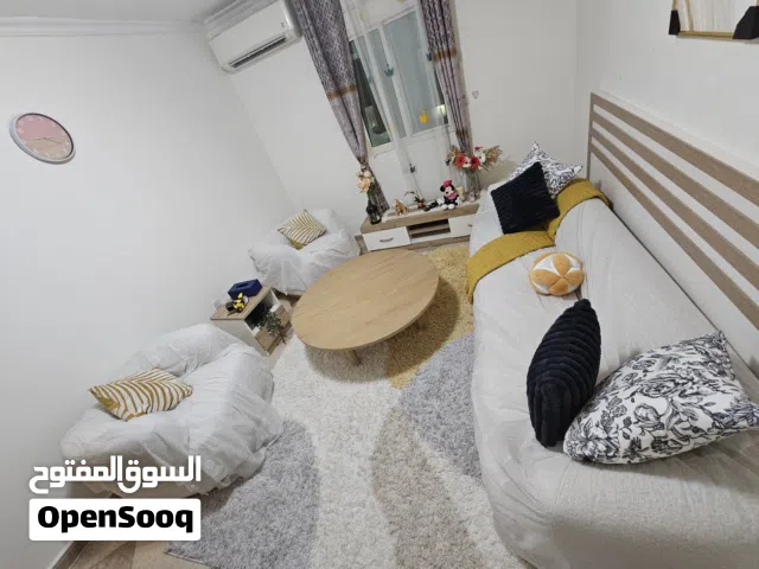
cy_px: 284
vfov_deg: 89.9
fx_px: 285
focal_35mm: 13
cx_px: 380
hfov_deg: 106.2
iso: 500
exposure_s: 1/33.3
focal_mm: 2.2
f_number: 2.2
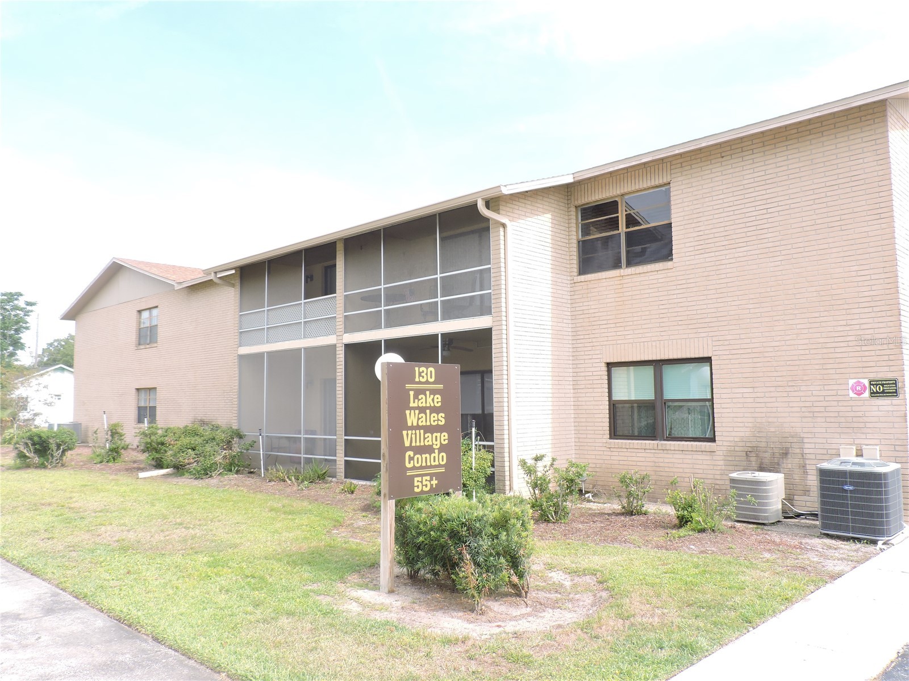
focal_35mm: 28
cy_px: 340
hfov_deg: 63.4
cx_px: 454
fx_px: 735
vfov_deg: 49.7
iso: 140
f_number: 3.1
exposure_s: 1/500
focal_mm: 5
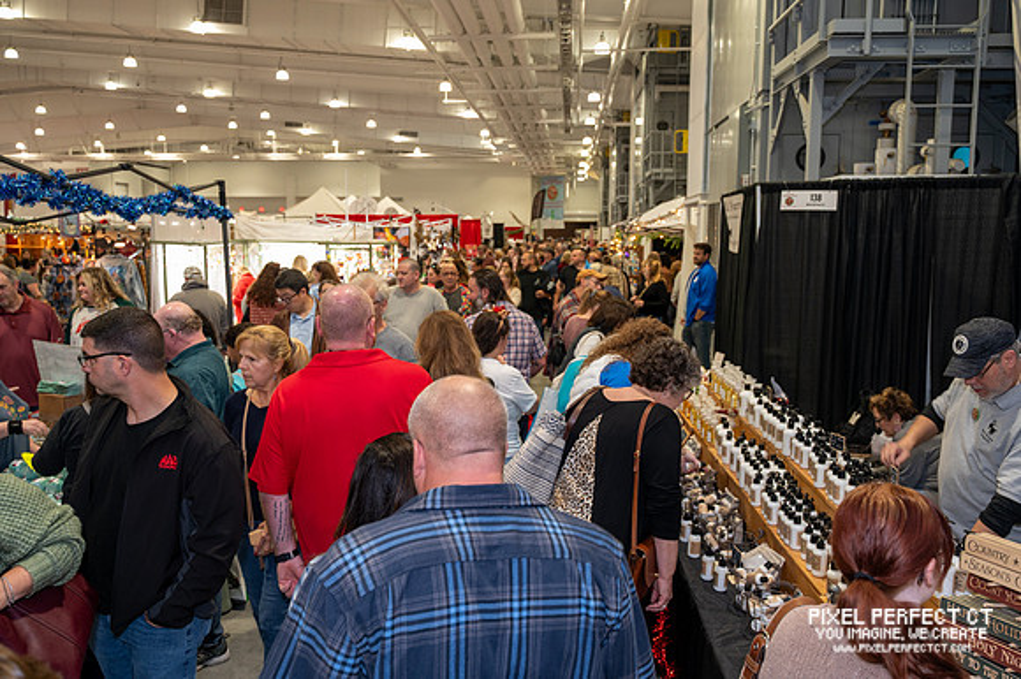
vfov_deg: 44.7
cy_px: 340
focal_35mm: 29
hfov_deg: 63.4
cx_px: 510
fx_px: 827
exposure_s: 1/60
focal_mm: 28
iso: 1100
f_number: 4
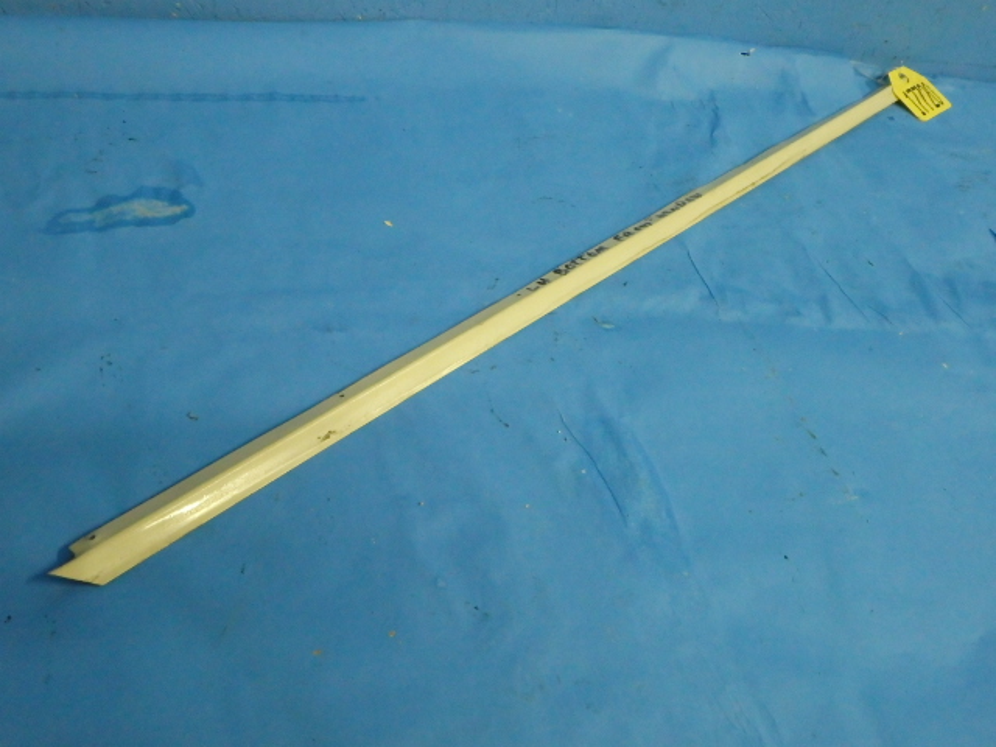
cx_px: 498
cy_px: 374
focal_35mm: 34
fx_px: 978
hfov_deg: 54.0
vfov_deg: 41.8
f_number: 4.4
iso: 1250
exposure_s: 1/30
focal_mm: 6.1
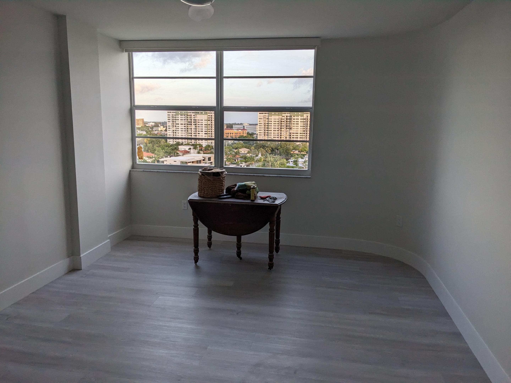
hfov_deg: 65.3
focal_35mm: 27
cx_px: 256
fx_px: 399
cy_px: 192
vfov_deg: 51.4
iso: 58
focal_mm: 4.38
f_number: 1.73
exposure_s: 1/179
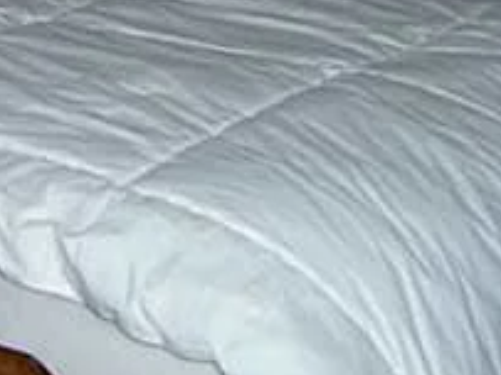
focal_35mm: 134
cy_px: -202
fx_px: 1938
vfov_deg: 10.6
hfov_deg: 14.3
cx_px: -91
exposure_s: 1/112
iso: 140
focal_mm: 5.6
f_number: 2.7
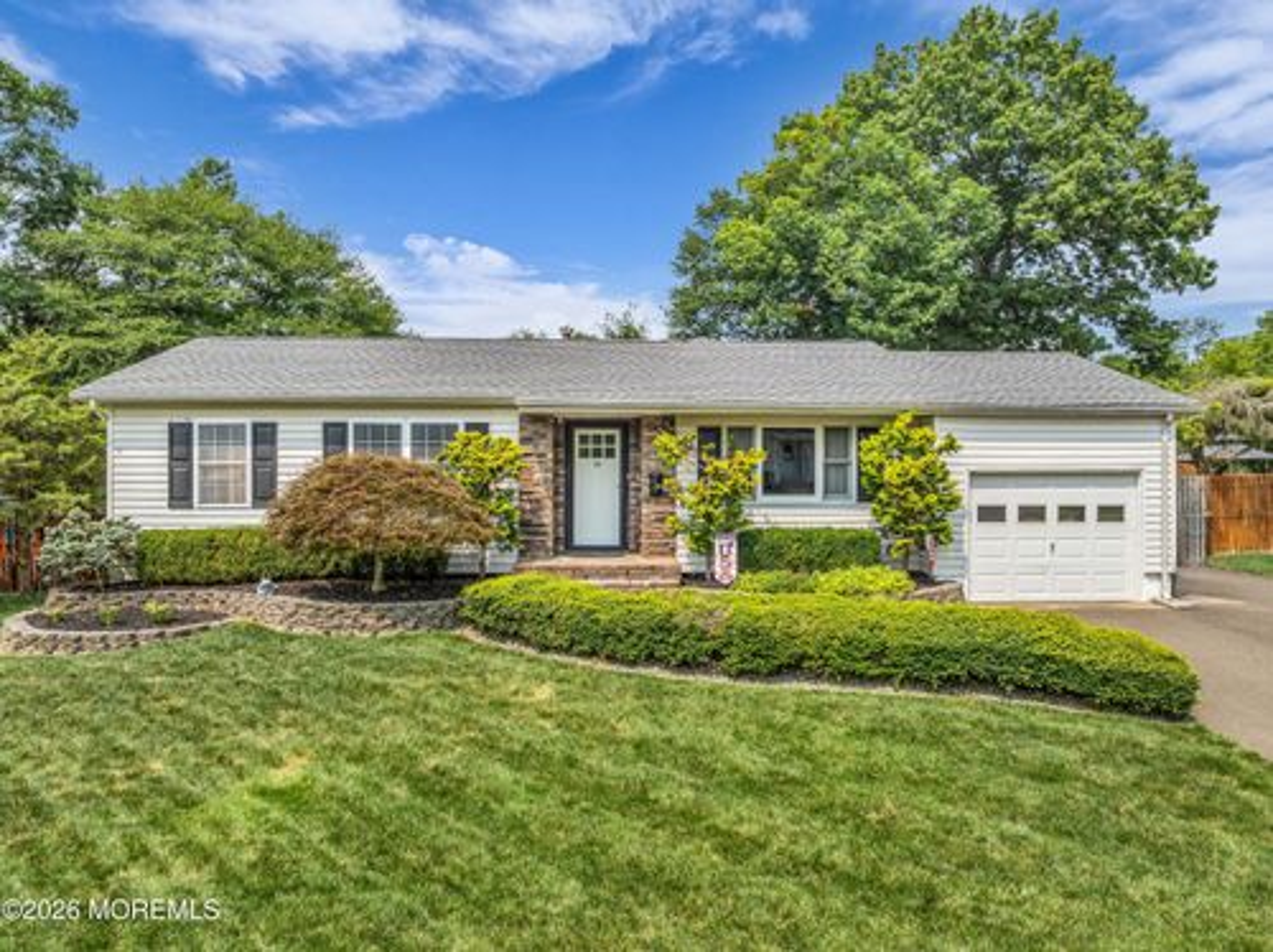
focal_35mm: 24
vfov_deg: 56.7
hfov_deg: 71.6
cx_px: 636
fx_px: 882
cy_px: 476
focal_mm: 12.29
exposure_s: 1/2000
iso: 110
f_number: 2.8
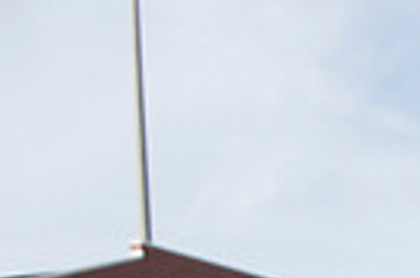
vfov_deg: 11.3
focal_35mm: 105
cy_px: 608
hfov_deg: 16.2
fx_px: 1222
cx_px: 771
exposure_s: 1/800
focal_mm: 24
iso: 250
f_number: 5
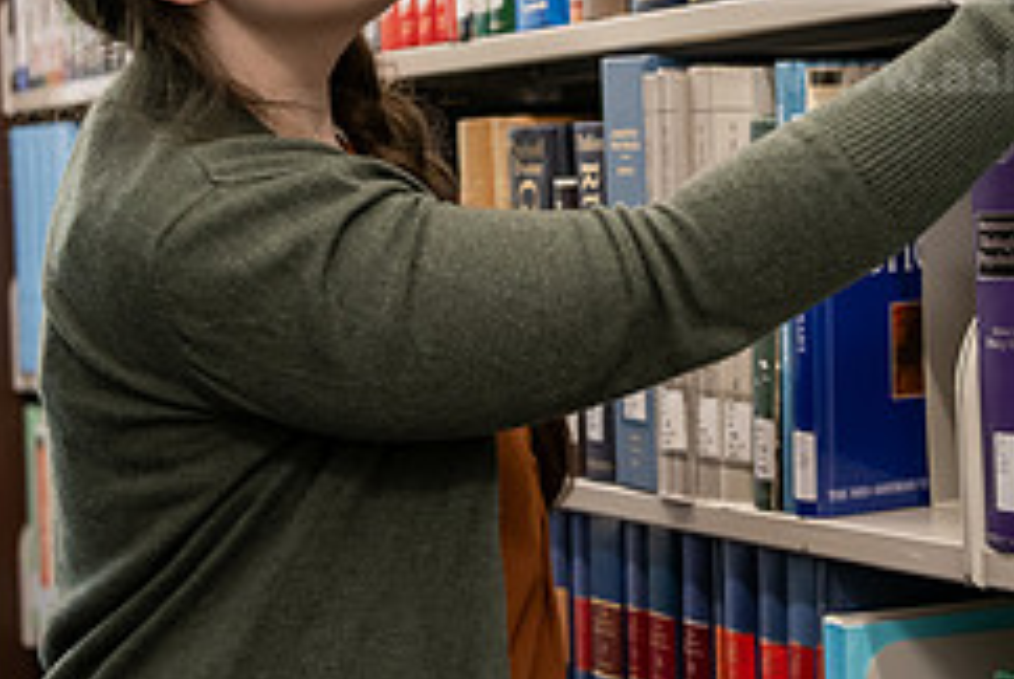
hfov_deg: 22.3
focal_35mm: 91
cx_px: 591
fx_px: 2566
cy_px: 161
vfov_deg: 15.0
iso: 1000
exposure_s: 1/200
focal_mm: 38
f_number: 3.2
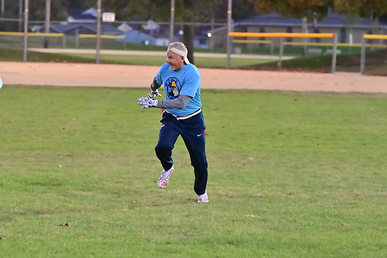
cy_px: 129
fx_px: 2097
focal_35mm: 195
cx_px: 194
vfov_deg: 7.0
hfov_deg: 10.5
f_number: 4
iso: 6400
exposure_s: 1/500
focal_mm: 130
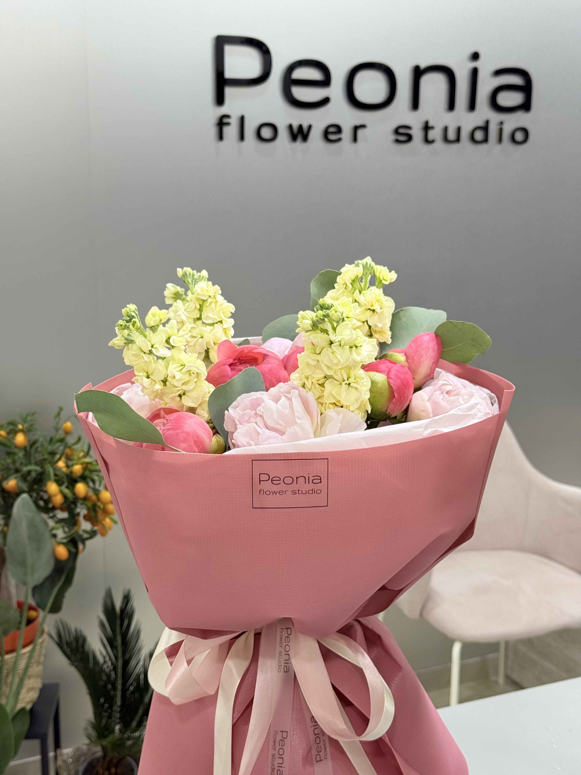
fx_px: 1074
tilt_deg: -12.5
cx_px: 290
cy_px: 388
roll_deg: -1.2
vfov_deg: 39.7
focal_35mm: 48
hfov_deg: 30.3
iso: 64
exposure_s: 1/100
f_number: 1.78
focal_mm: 6.76
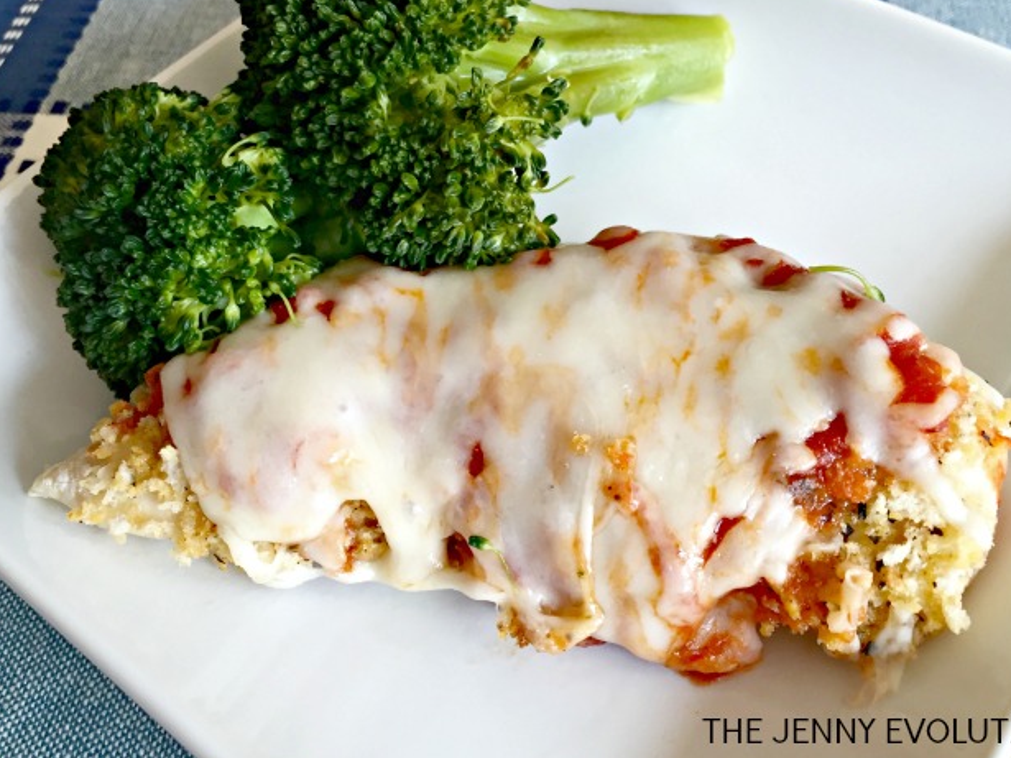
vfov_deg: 42.9
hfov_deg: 55.4
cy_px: 338
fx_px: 964
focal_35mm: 33
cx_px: 503
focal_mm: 4.15
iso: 32
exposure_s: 1/40
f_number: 2.2
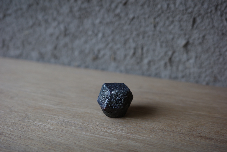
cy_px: 76
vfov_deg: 33.4
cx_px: 114
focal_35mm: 40
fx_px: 252
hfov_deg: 48.5
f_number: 2.8
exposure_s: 1/80
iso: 200
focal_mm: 26
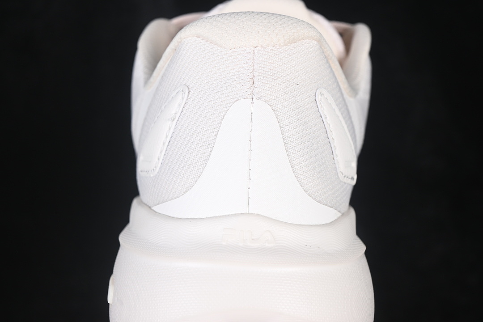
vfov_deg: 18.2
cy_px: 161
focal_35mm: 75
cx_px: 242
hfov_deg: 27.0
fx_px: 1006
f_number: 7.1
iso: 160
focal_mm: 50
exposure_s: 1/80
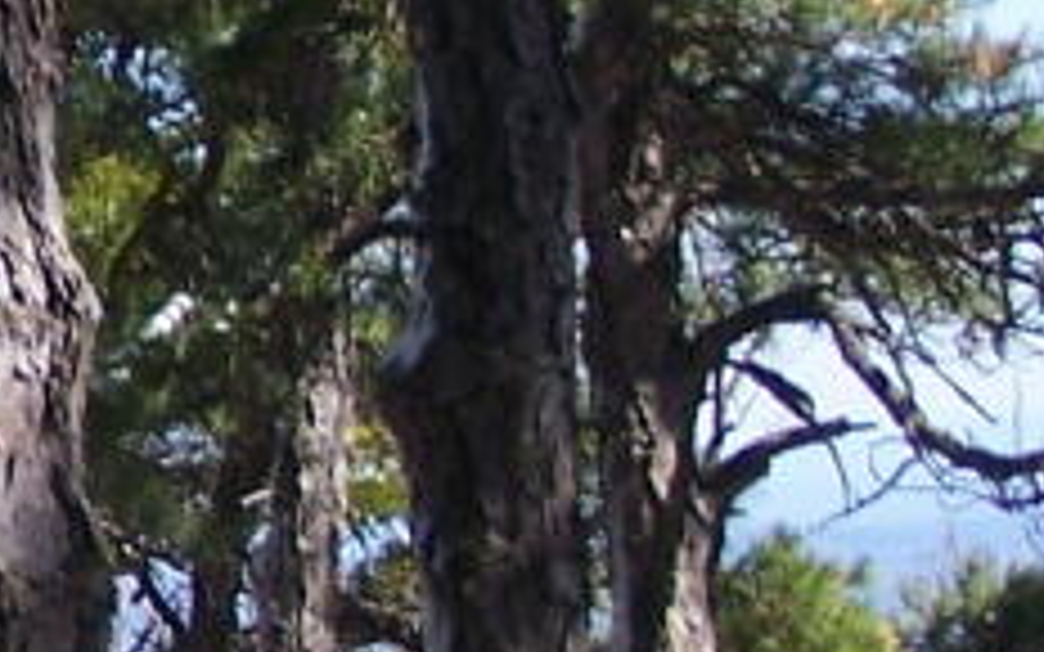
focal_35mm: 239
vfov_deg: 5.5
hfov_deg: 8.3
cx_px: -1080
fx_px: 6800
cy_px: 283
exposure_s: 1/640
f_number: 3
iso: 80
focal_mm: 8.5
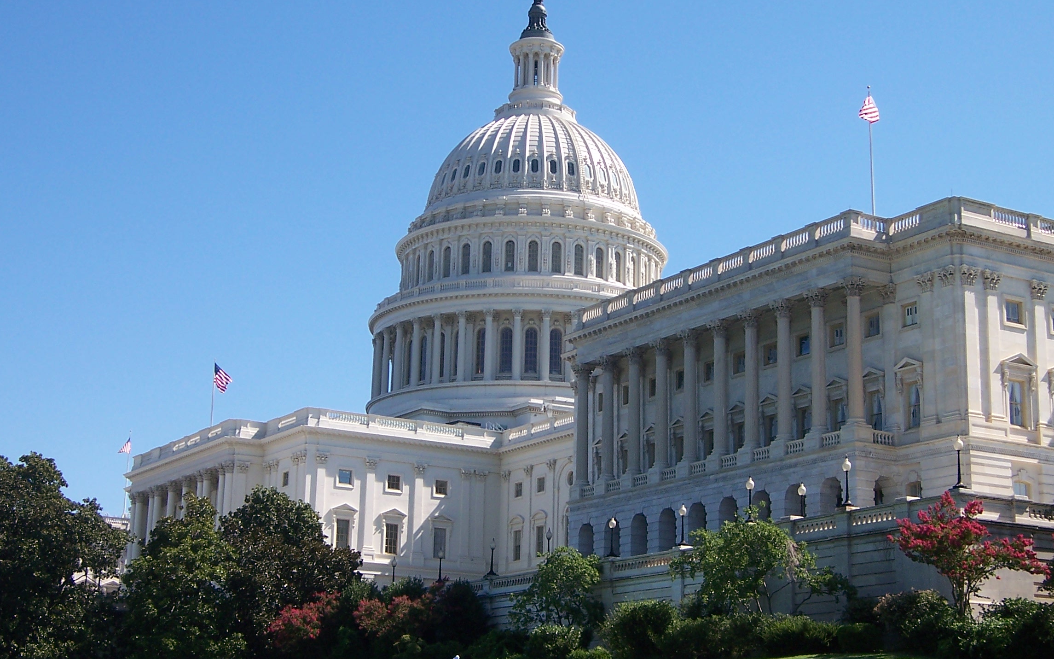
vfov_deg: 20.3
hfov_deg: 32.0
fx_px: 1838
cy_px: 287
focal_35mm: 64
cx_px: 527
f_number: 4.8
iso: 80
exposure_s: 1/500
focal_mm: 10
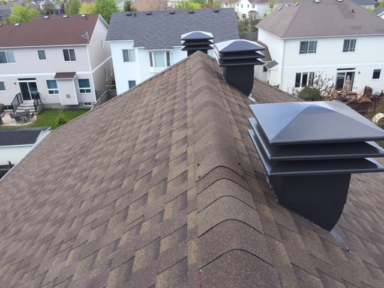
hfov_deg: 61.7
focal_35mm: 29
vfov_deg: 48.2
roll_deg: +2.3
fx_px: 322
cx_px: 192
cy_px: 144
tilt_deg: -26.2
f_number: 2.2
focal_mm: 4.15
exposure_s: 1/791
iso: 32
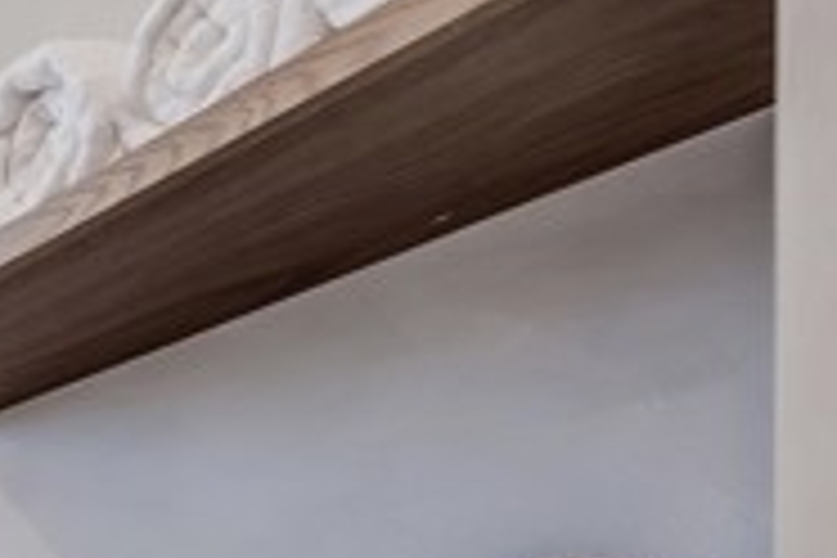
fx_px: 1279
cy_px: 794
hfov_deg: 24.7
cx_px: -513
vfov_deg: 21.4
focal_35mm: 55
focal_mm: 16
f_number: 9
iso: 100
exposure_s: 1/40
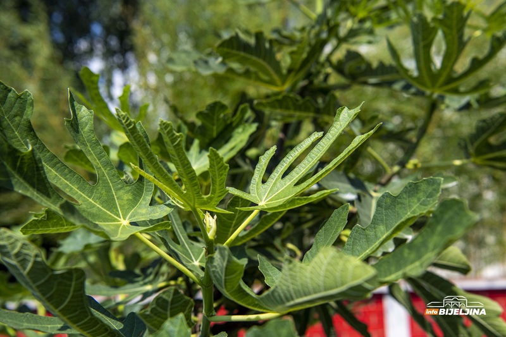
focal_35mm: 38
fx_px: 534
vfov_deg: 35.0
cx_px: 253
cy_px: 168
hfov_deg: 50.7
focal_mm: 38
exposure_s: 1/3200
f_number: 5
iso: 200
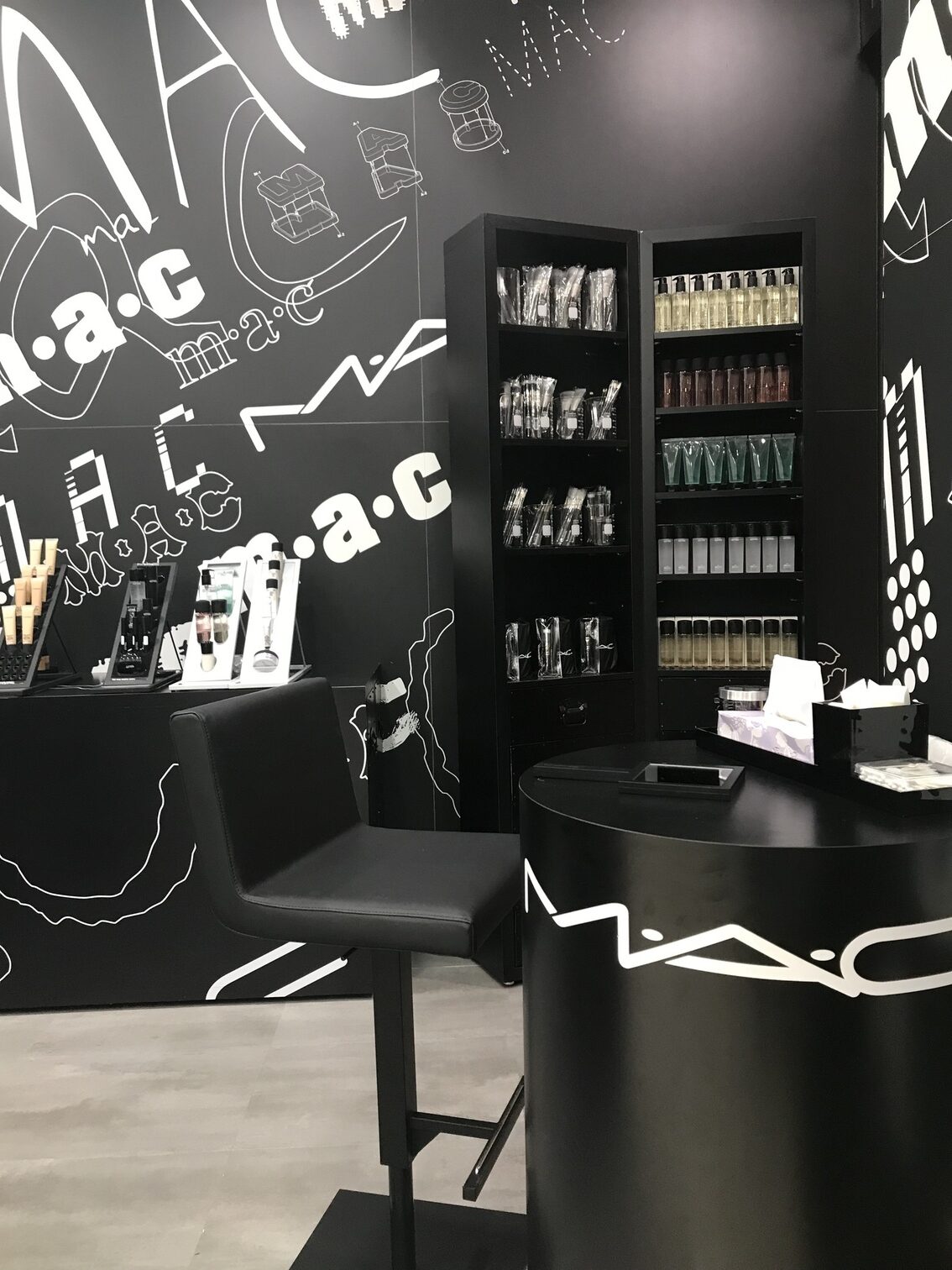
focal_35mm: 28
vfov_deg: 63.4
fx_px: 1027
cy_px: 635
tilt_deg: -3.8
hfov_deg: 49.7
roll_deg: +1.5
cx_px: 476
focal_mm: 3.99
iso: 40
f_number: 1.8
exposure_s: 1/25
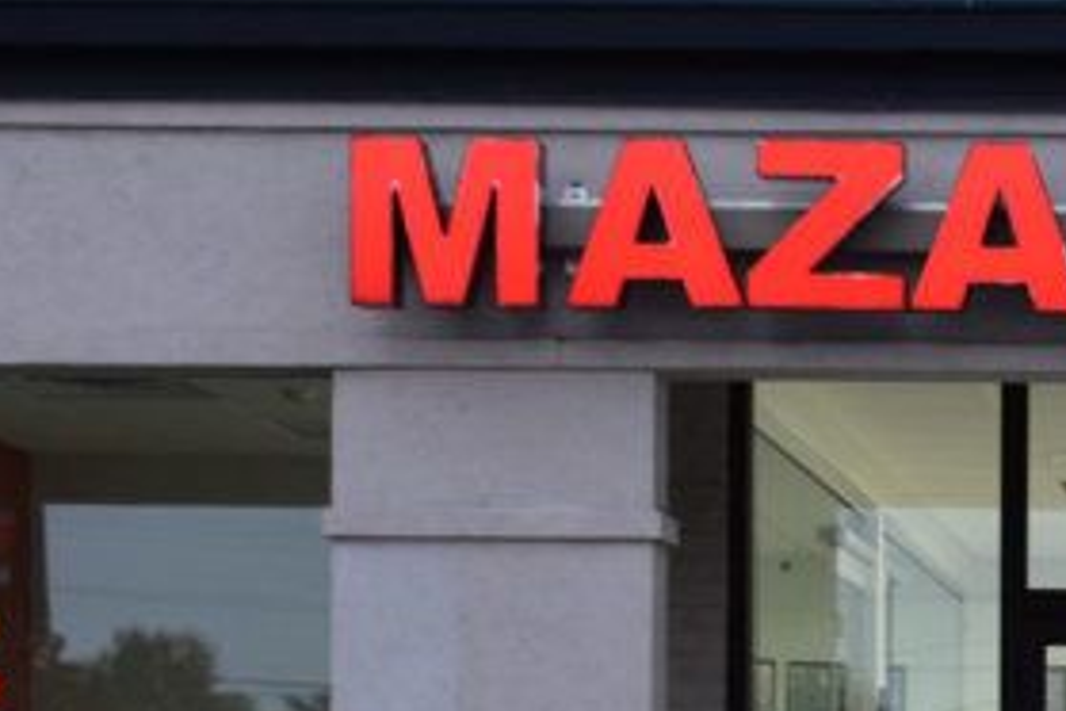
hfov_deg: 11.6
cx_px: 1482
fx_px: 5058
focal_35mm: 171
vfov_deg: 7.9
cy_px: 1116
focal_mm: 31
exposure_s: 1/30
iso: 400
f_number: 7.1
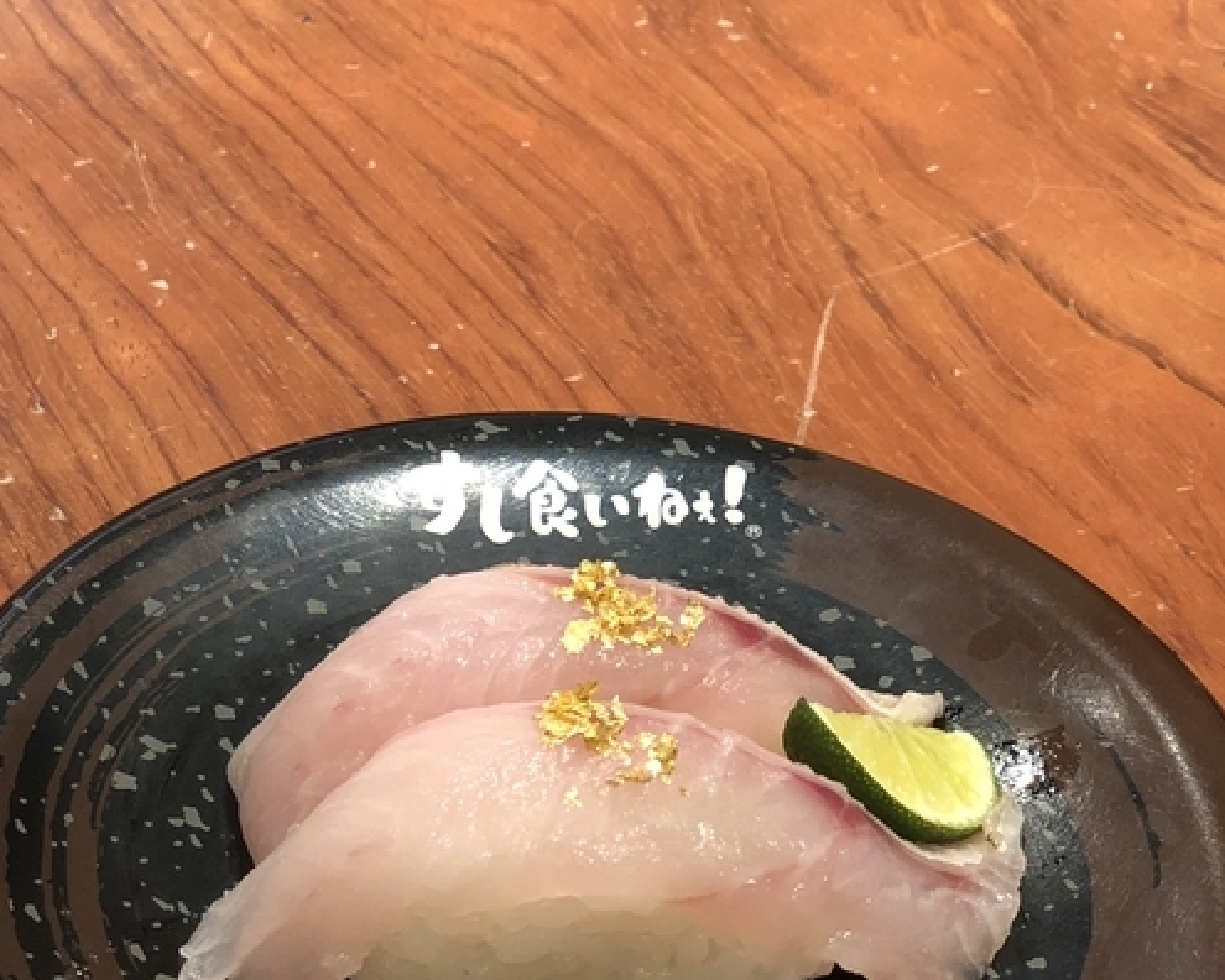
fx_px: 3807
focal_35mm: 105
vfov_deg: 14.6
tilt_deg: -40.2
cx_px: 319
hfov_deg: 18.2
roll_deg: -1.5
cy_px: 666
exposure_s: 1/30
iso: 100
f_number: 2.4
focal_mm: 6
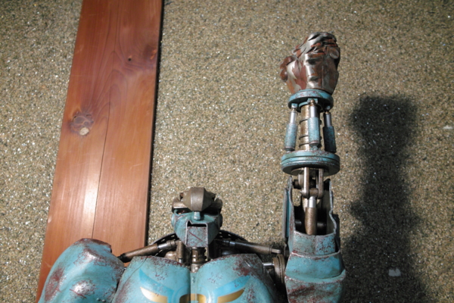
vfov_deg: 46.4
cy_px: 152
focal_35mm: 28
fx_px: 353
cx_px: 227
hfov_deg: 65.5
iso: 200
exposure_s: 1/6
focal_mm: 16.6
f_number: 5
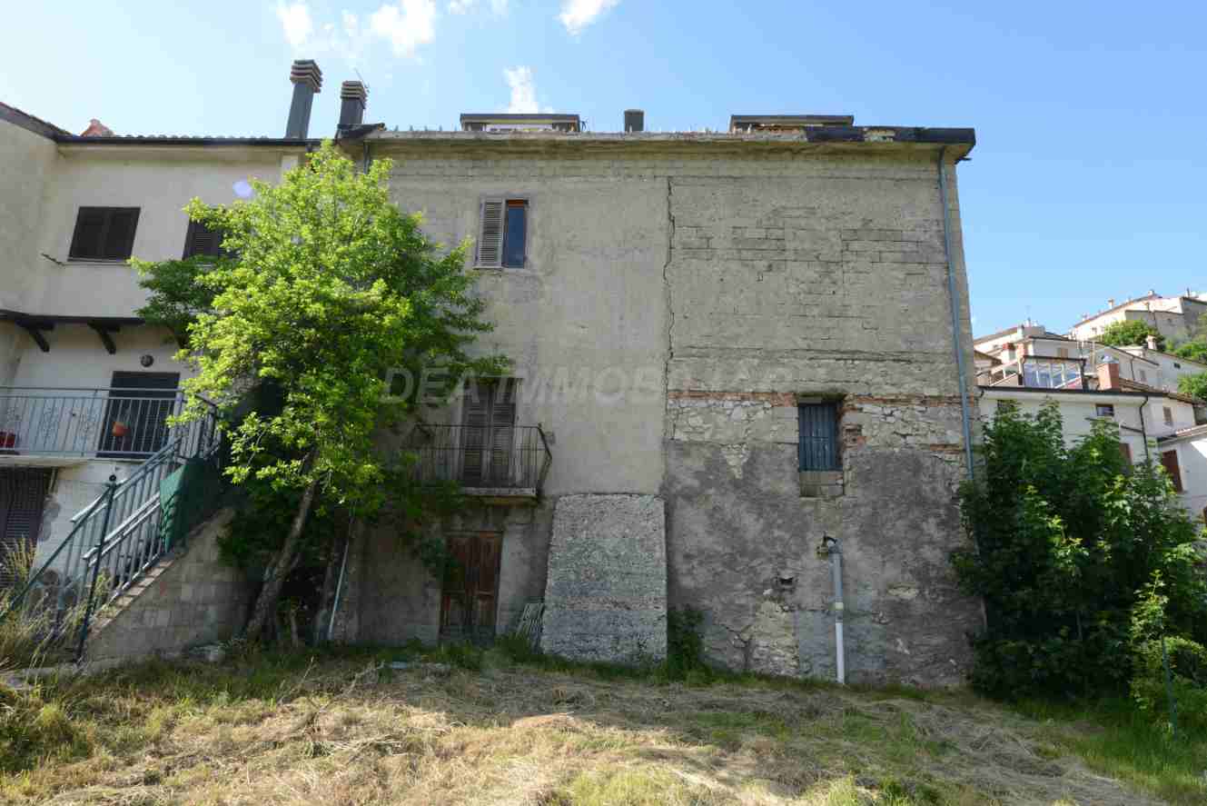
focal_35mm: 24
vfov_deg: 53.2
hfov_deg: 73.7
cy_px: 403
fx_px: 805
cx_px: 604
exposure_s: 1/60
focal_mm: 24
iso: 560
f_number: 22
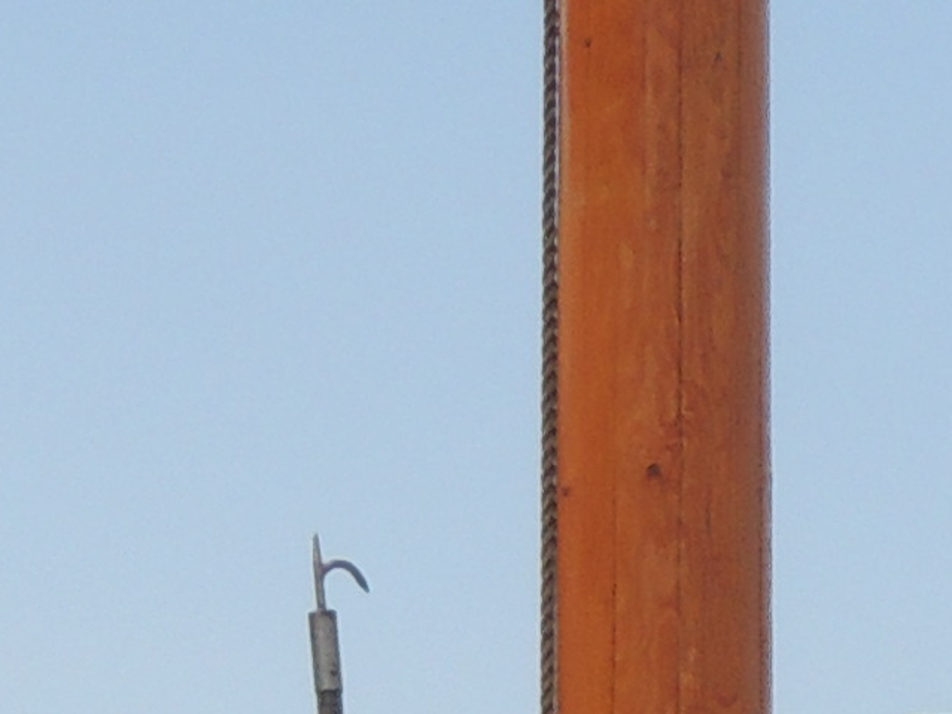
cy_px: 2063
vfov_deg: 3.3
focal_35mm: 447
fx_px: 12291
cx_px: 474
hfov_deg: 4.4
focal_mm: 11.1
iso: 100
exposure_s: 1/640
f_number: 4.2
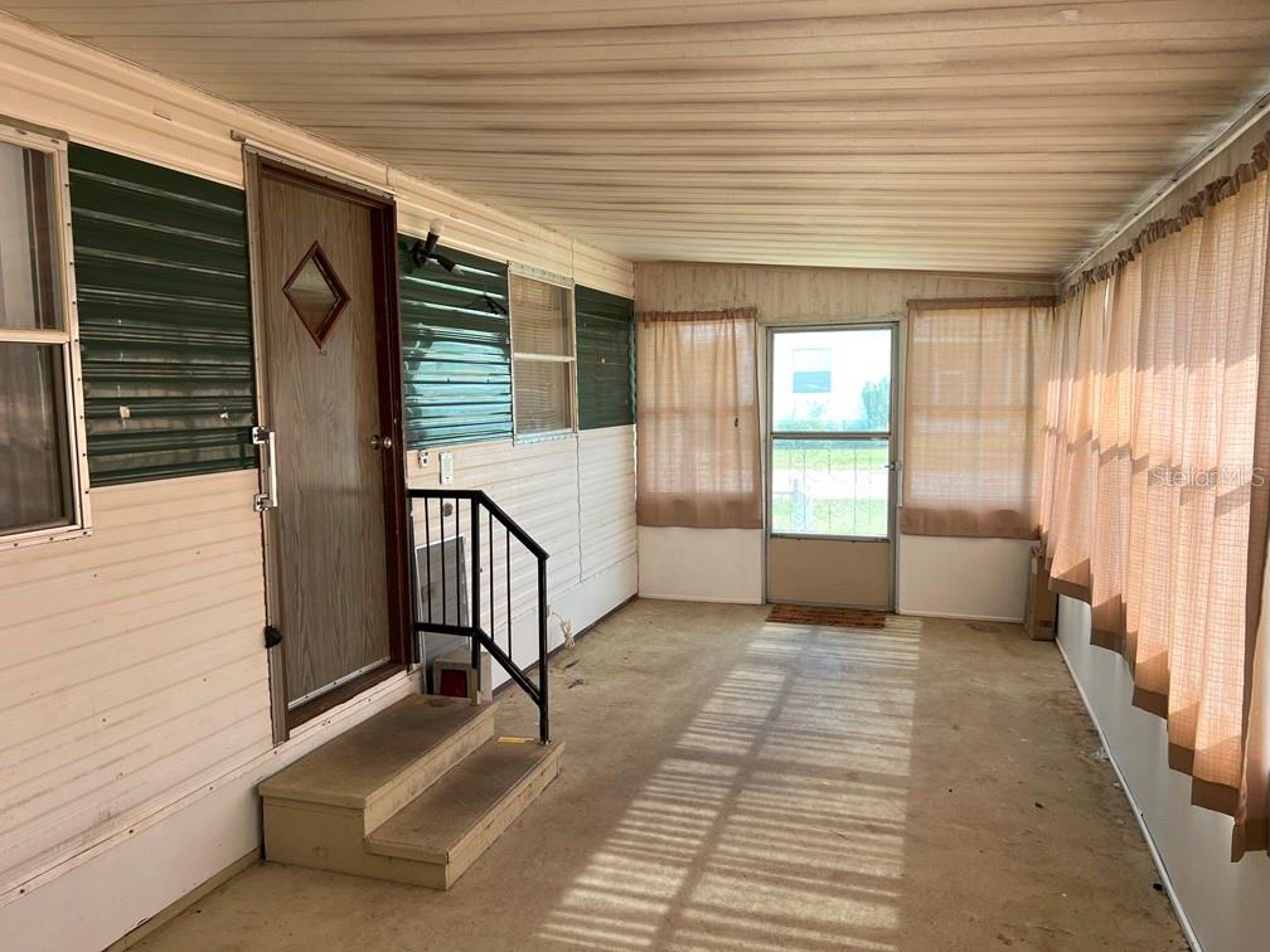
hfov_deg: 67.3
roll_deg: +1.8
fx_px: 954
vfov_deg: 53.1
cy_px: 476
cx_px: 635
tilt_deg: -5.4
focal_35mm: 26
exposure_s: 1/121
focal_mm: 5.7
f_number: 1.5
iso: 32
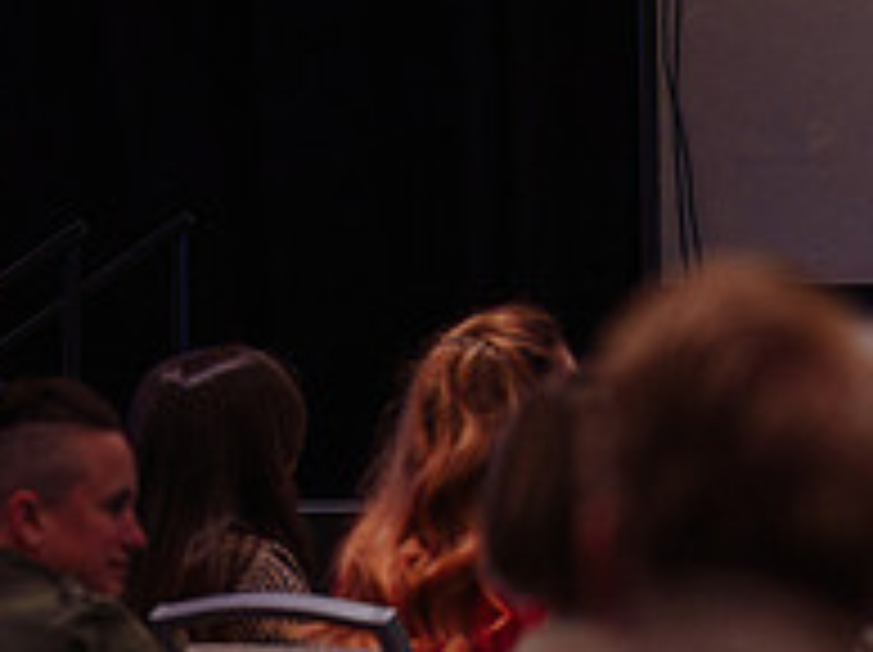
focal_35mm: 425
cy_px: 191
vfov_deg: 3.5
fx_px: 10705
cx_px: 954
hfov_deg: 4.7
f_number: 2.8
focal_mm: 133
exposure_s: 1/200
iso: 2500
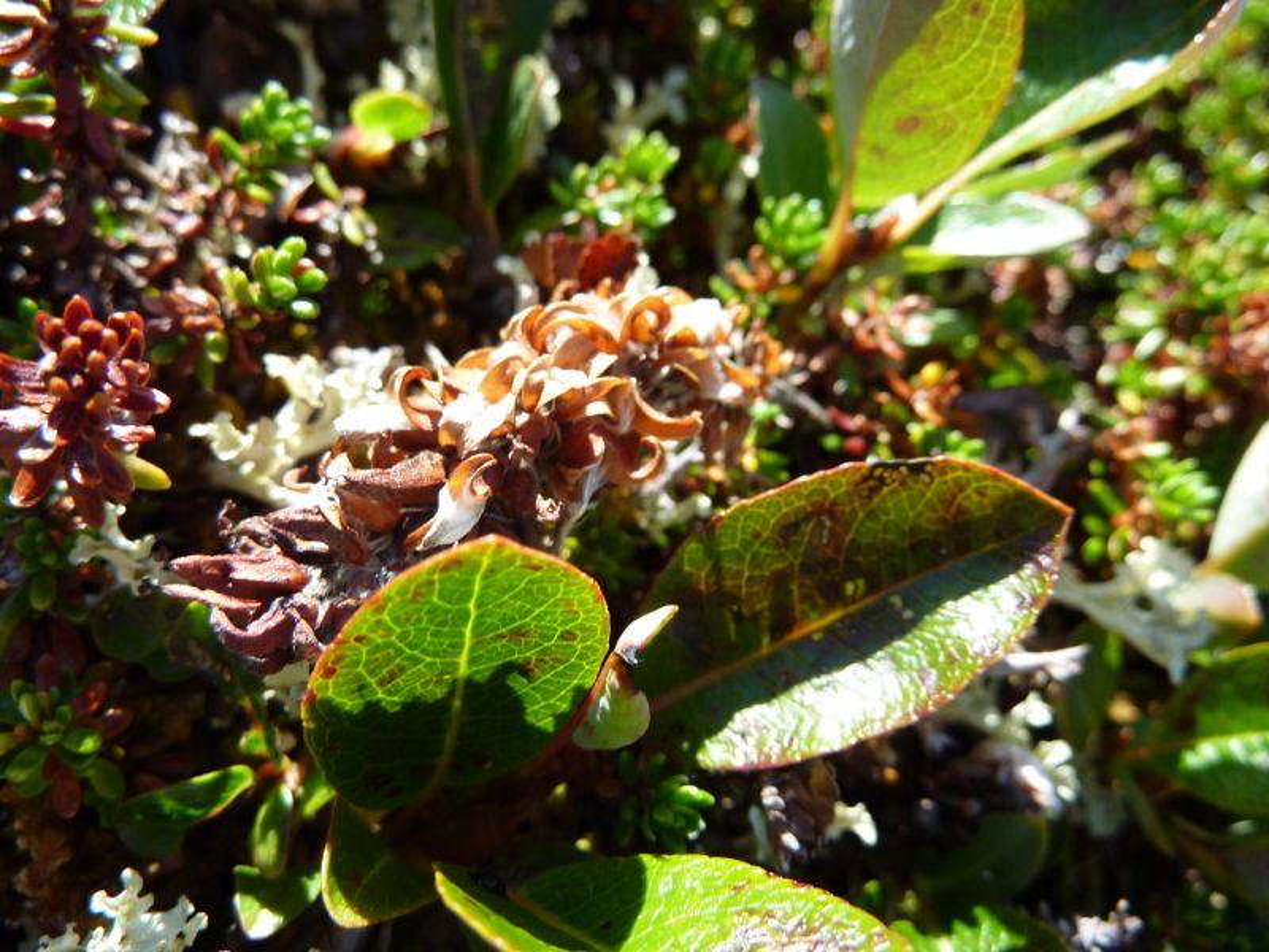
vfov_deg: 54.9
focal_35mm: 25
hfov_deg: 69.4
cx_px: 634
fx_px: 916
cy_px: 476
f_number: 4
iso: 100
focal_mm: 4.1
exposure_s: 1/250
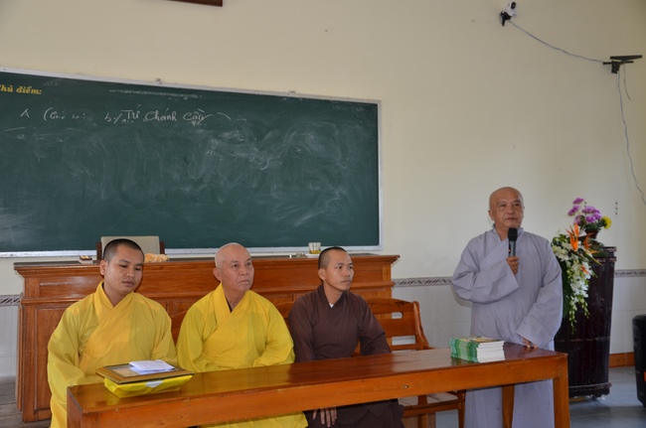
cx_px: 323
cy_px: 214
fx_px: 699
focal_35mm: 39
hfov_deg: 49.6
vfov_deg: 34.1
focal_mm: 26
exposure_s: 1/60
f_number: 4
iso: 250
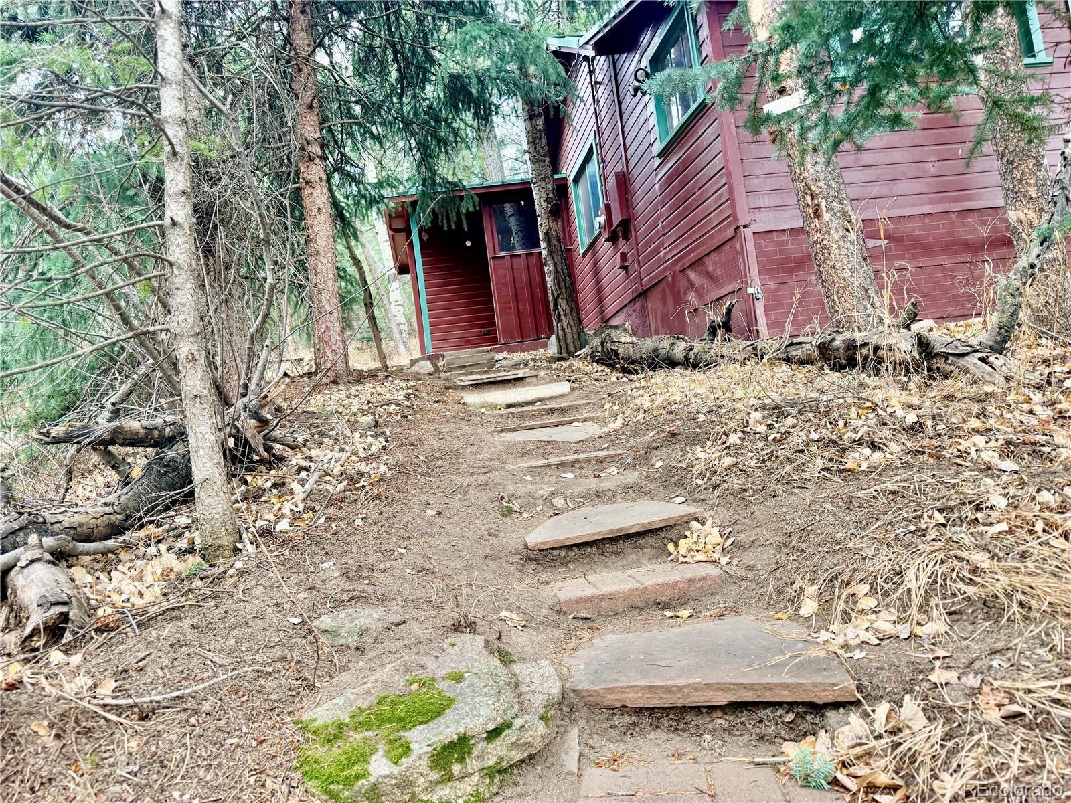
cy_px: 402
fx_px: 743
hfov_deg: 71.6
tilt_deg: +3.8
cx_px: 536
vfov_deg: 56.8
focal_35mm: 24
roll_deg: +7.1
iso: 100
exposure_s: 1/121
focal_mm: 6.76
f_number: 1.78
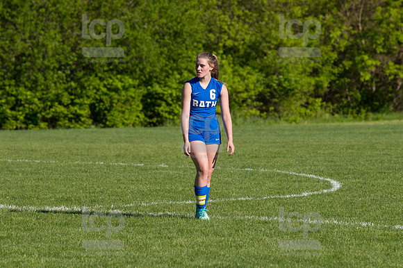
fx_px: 3356
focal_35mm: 300
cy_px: 134
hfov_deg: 6.9
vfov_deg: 4.6
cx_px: 202
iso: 250
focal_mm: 200
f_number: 5.6
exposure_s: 1/1600
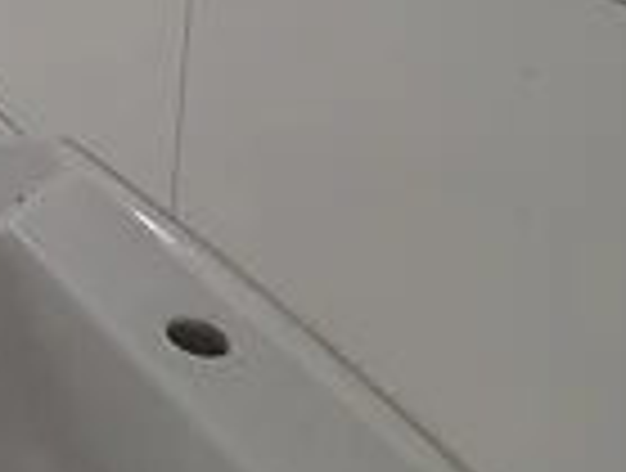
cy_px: -416
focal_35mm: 77
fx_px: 1396
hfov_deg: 18.7
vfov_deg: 15.9
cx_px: -545
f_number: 2.2
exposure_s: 1/120
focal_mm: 1.74
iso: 50
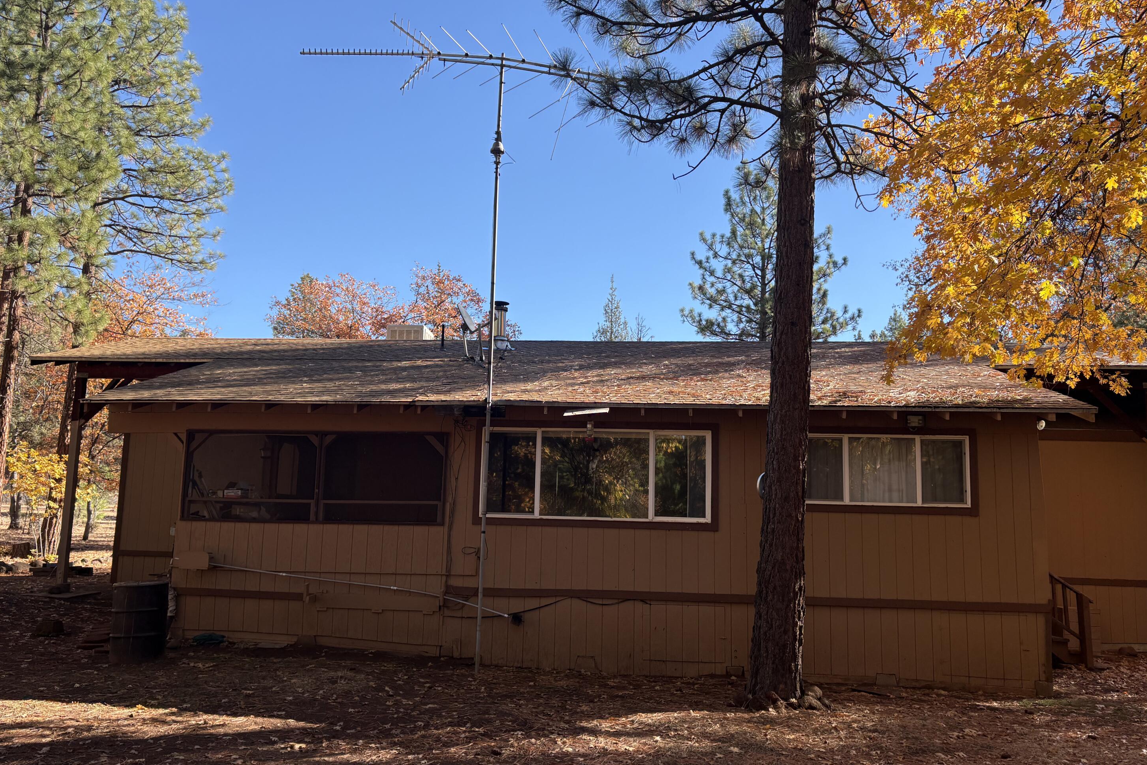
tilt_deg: +7.7
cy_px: 419
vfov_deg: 46.4
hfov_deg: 65.5
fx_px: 892
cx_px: 568
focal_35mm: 28
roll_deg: -2.2
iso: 50
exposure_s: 1/933
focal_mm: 5.96
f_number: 1.6
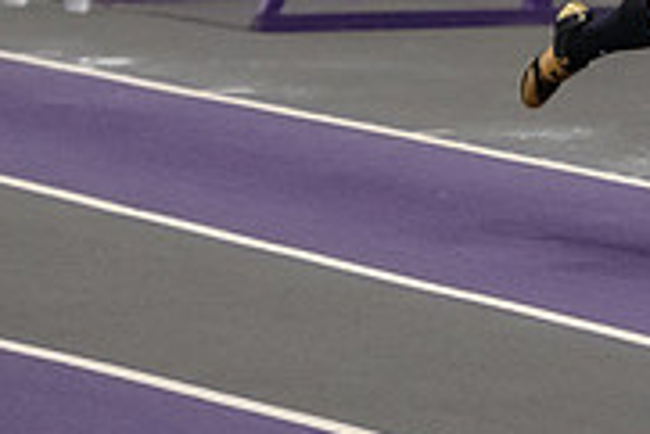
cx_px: 693
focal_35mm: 384
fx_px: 6939
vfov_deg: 3.6
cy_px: -149
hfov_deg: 5.3
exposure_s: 1/800
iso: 6400
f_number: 2.8
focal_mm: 120
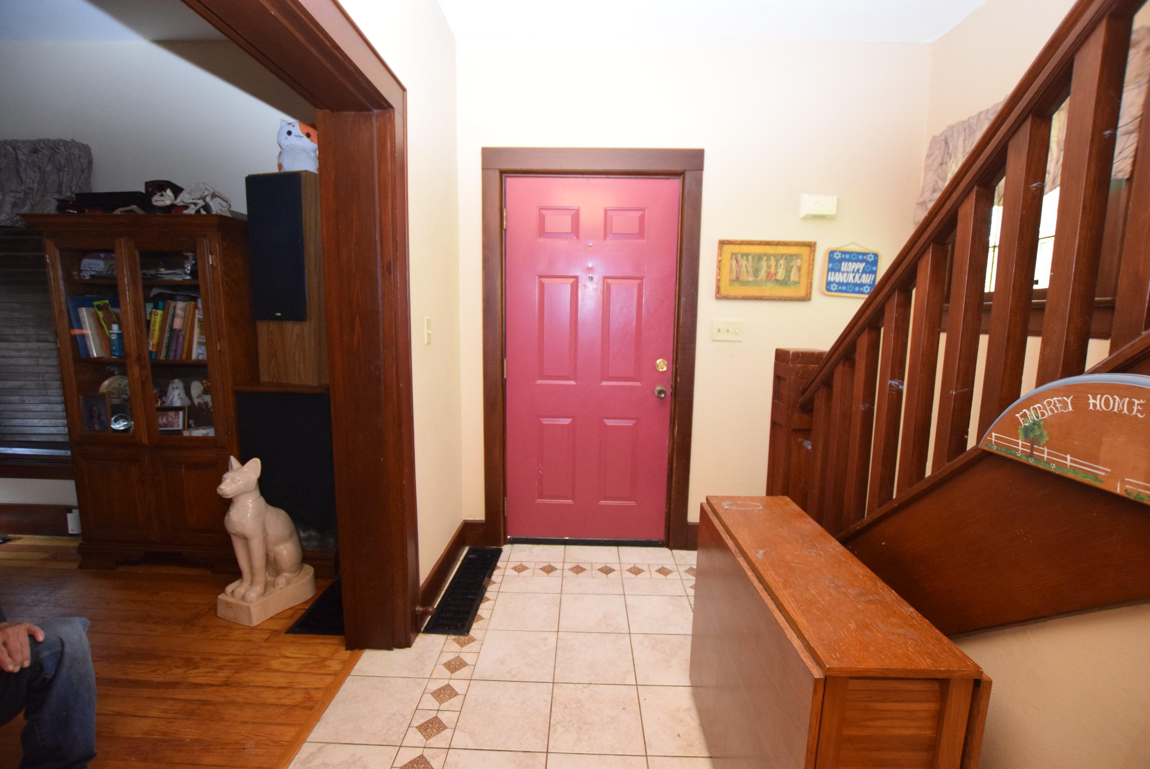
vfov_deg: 77.4
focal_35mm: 15
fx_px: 480
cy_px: 384
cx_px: 575
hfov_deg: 100.3
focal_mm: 10
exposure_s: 1/60
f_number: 3.5
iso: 2500
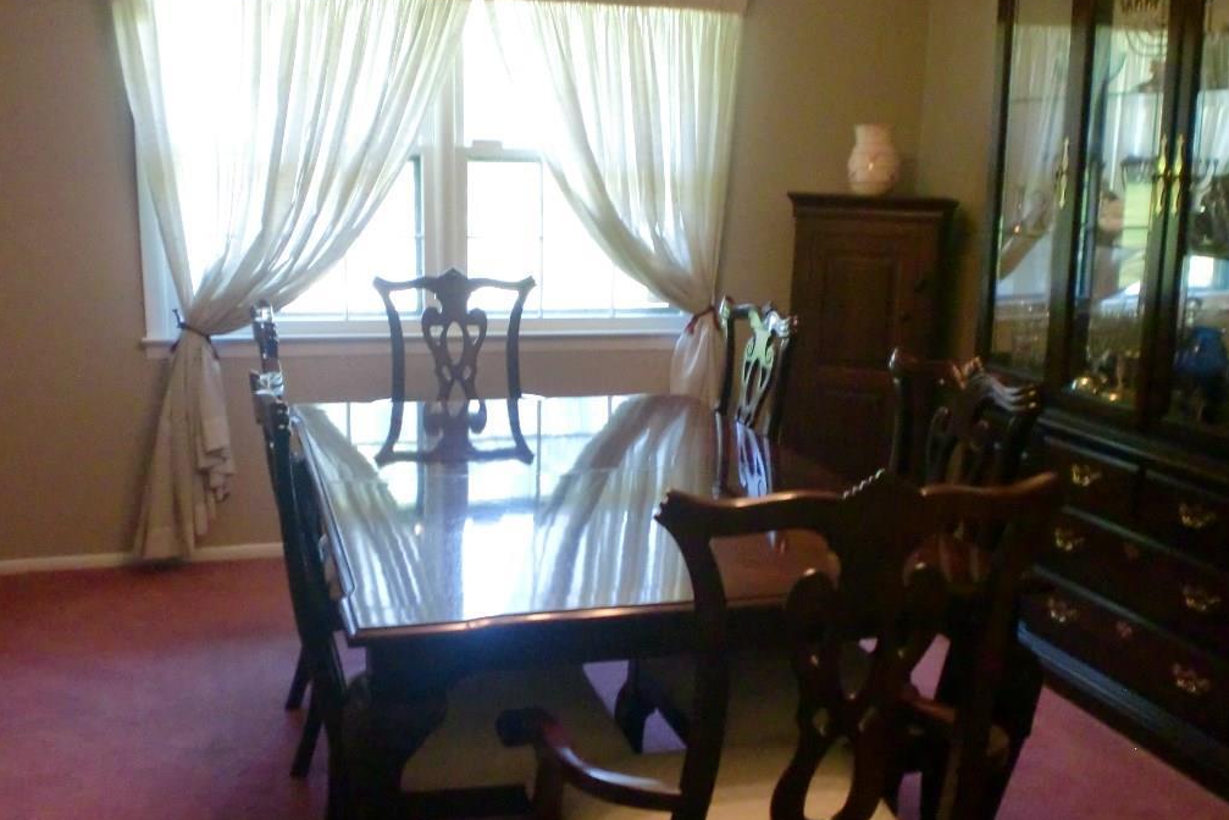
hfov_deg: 51.9
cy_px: 455
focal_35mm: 37
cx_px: 621
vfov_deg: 35.9
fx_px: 1263
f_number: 3.1
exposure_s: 1/60
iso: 640
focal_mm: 6.3
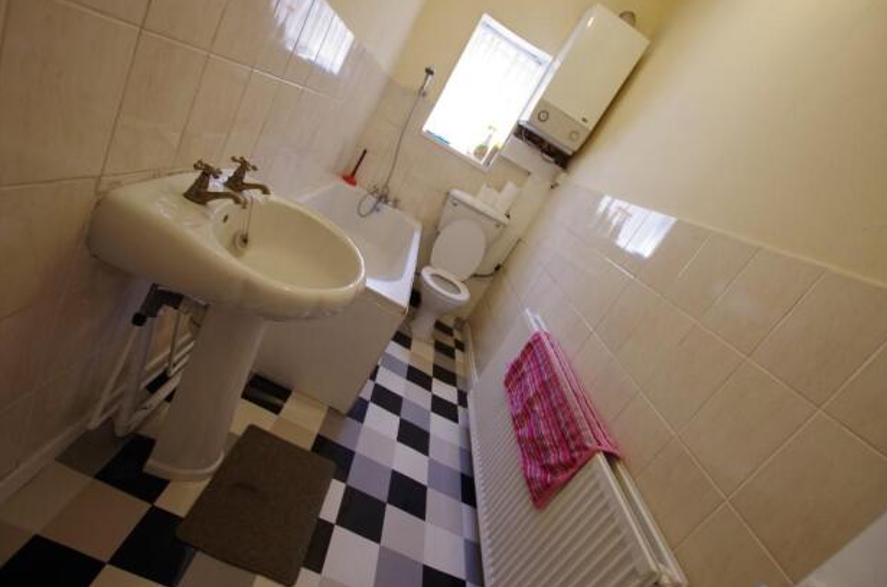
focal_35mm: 16
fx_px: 393
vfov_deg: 73.4
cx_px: 436
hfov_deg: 96.9
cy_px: 284
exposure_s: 1/30
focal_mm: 10
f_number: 3.5
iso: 400
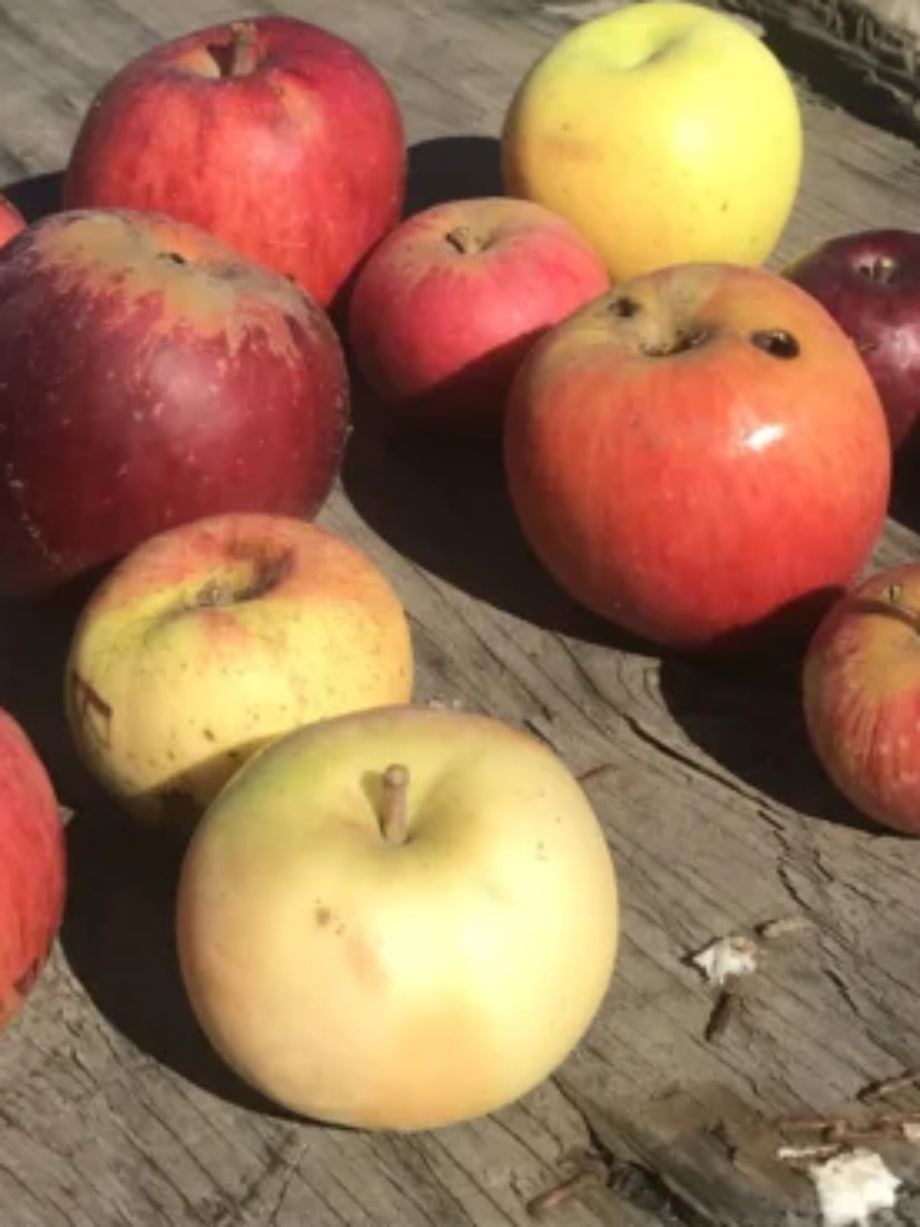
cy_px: 197
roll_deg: +1.6
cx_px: 473
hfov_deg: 18.9
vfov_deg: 24.5
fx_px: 2764
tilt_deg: -23.9
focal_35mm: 78
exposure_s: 1/2457
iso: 20
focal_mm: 3.99
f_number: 1.8
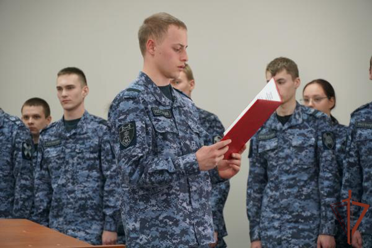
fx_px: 1472
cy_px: 124
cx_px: 186
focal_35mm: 142
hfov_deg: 14.4
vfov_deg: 9.6
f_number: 5.6
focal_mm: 95
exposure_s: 1/160
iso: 2000
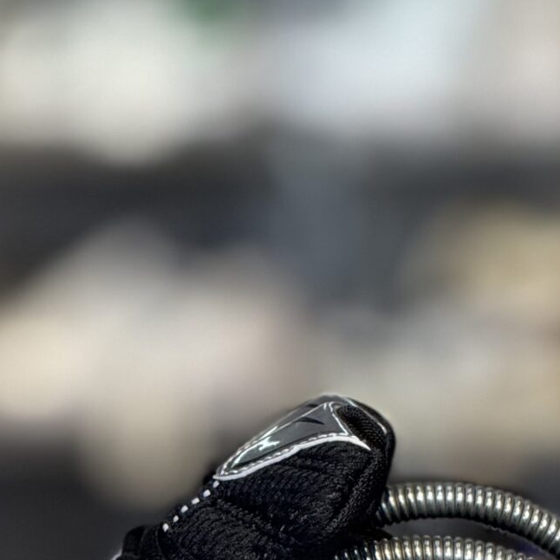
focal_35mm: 420
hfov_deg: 4.2
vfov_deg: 4.1
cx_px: 335
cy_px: 955
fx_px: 7687
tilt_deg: -8.2
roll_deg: +1.7
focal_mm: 15.66
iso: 160
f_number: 2.8
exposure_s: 1/100
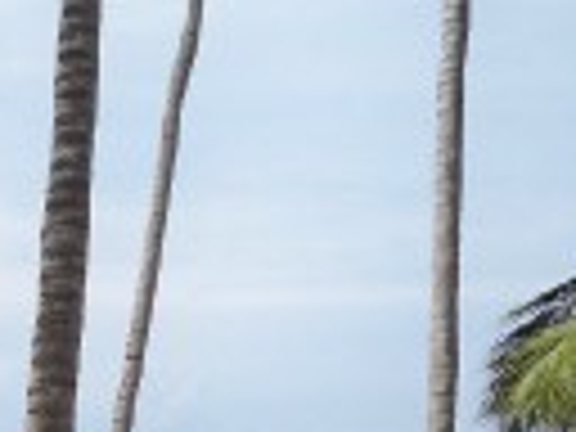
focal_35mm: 109
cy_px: 526
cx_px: 90
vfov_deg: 13.2
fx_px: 1814
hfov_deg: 17.8
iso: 64
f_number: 4.7
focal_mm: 6.3
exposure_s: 1/800
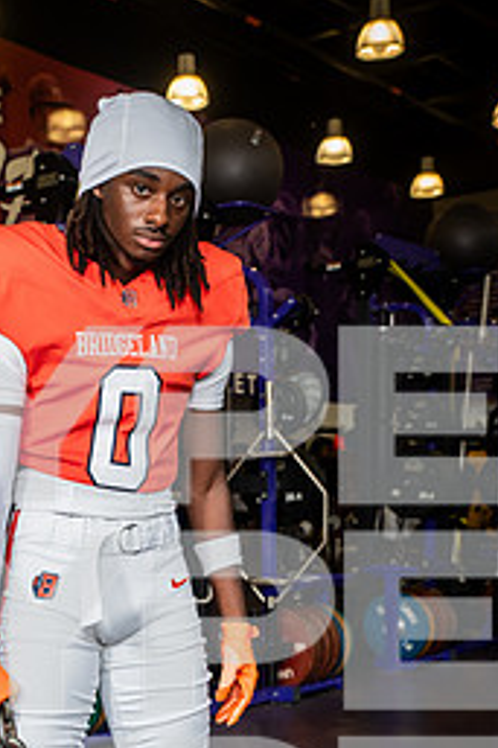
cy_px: 623
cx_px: 108
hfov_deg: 21.3
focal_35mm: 63
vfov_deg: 30.9
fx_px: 1309
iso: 500
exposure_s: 1/250
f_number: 5.6
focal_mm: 36
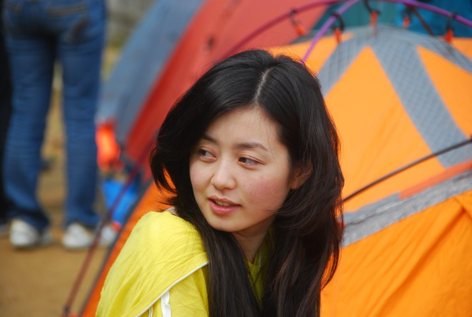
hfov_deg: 7.6
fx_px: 3548
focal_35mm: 270
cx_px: 236
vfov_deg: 5.1
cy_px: 158
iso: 100
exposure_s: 1/100
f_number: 7.1
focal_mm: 180
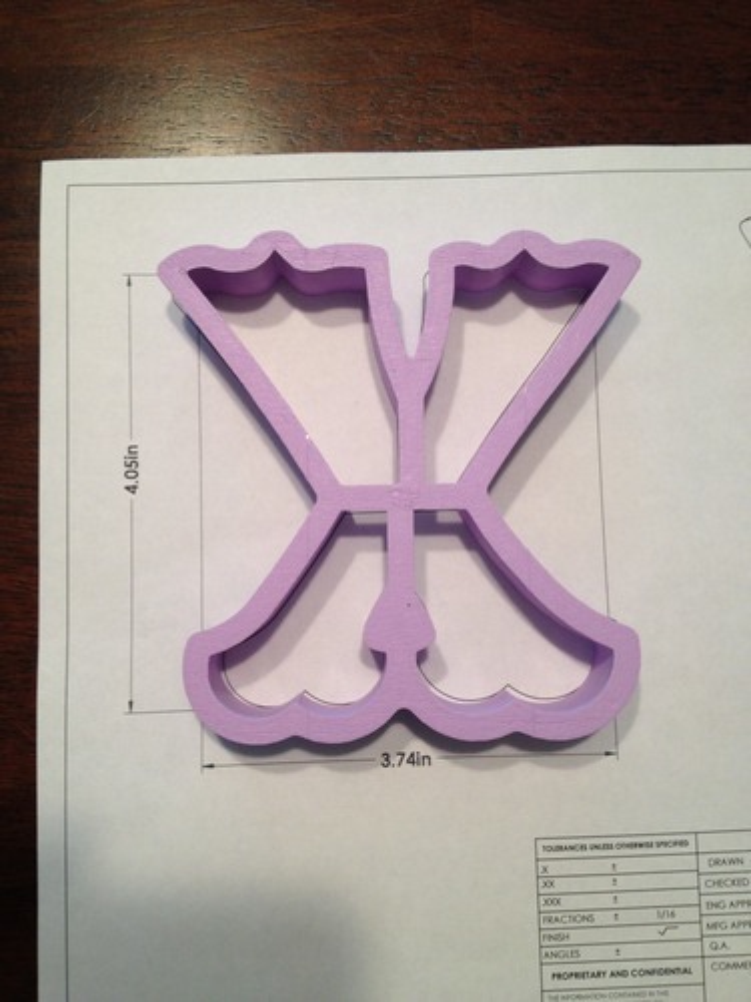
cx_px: 376
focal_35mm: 35
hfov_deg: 40.7
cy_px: 501
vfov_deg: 52.6
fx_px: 1012
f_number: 2.4
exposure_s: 1/20
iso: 80
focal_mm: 4.28
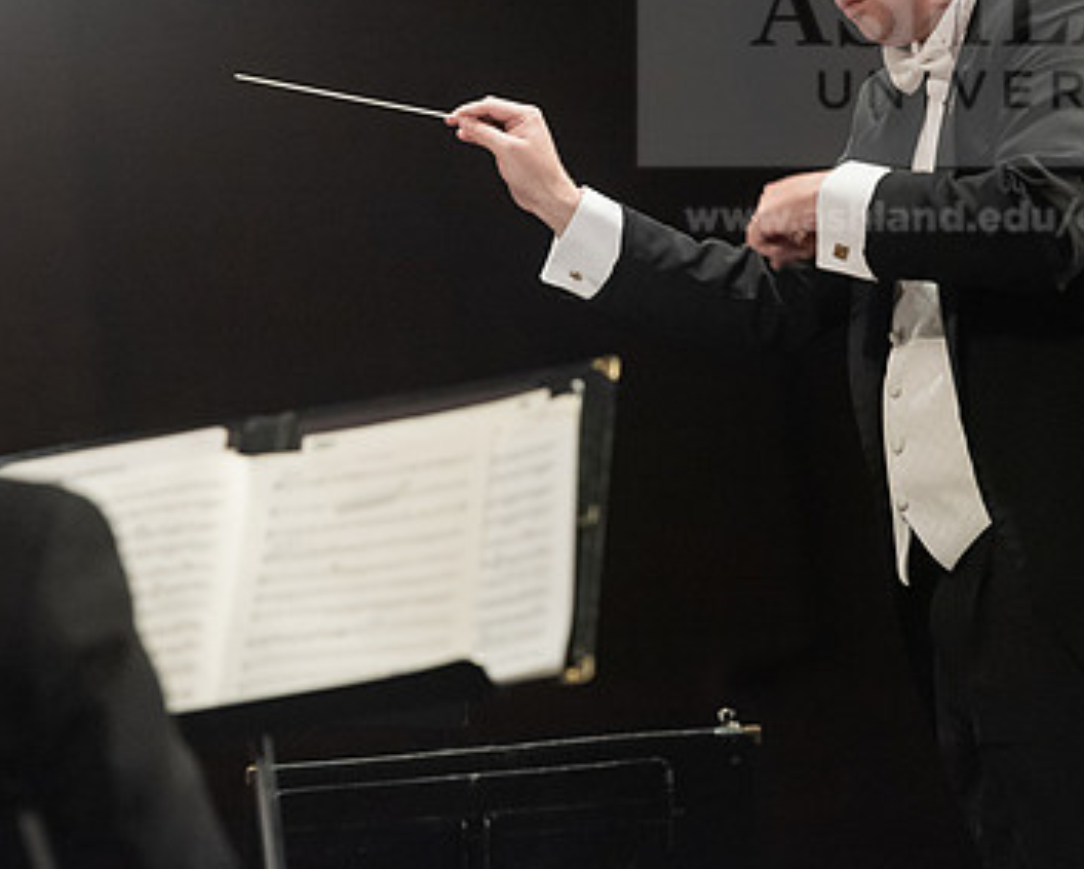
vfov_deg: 5.9
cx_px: 545
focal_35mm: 263
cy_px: 282
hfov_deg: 7.3
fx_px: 8442
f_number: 3.5
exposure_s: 1/200
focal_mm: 170
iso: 5000
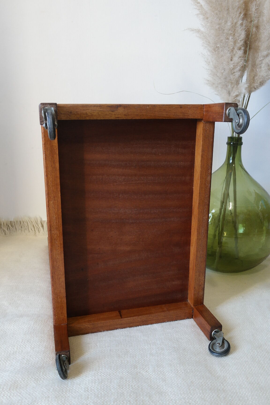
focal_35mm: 30
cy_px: 202
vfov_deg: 61.9
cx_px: 135
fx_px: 337
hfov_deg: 43.6
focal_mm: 20
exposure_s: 1/25
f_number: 5.6
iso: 800
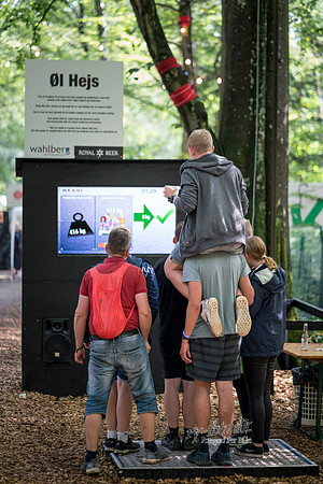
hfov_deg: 16.1
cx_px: 162
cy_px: 242
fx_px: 1144
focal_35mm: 85
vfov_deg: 23.9
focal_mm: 85
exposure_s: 1/500
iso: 1250
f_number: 2
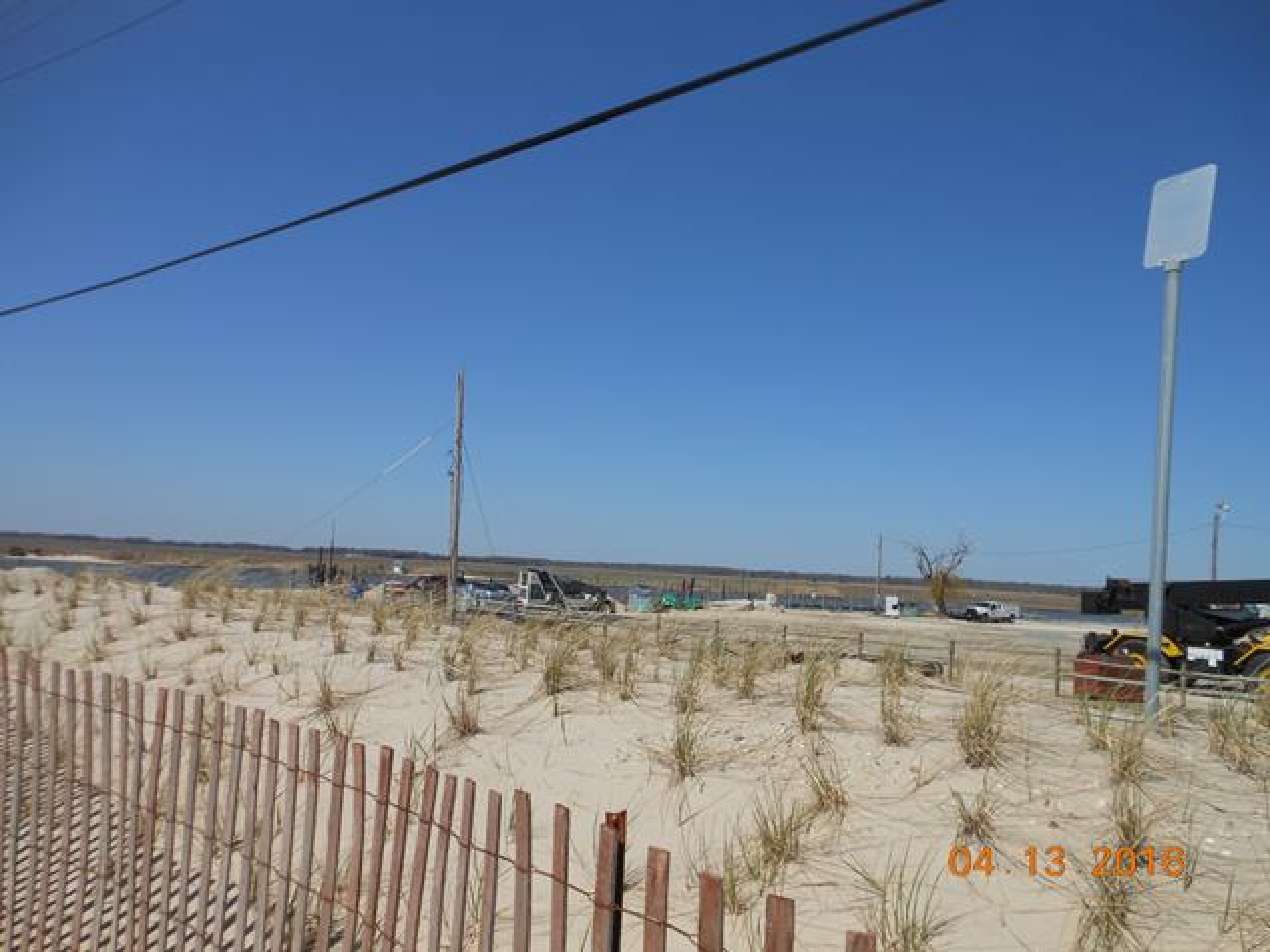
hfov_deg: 69.4
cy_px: 476
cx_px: 635
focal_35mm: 25
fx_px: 917
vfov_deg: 54.9
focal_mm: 4.5
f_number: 10.2
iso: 80
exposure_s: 1/250
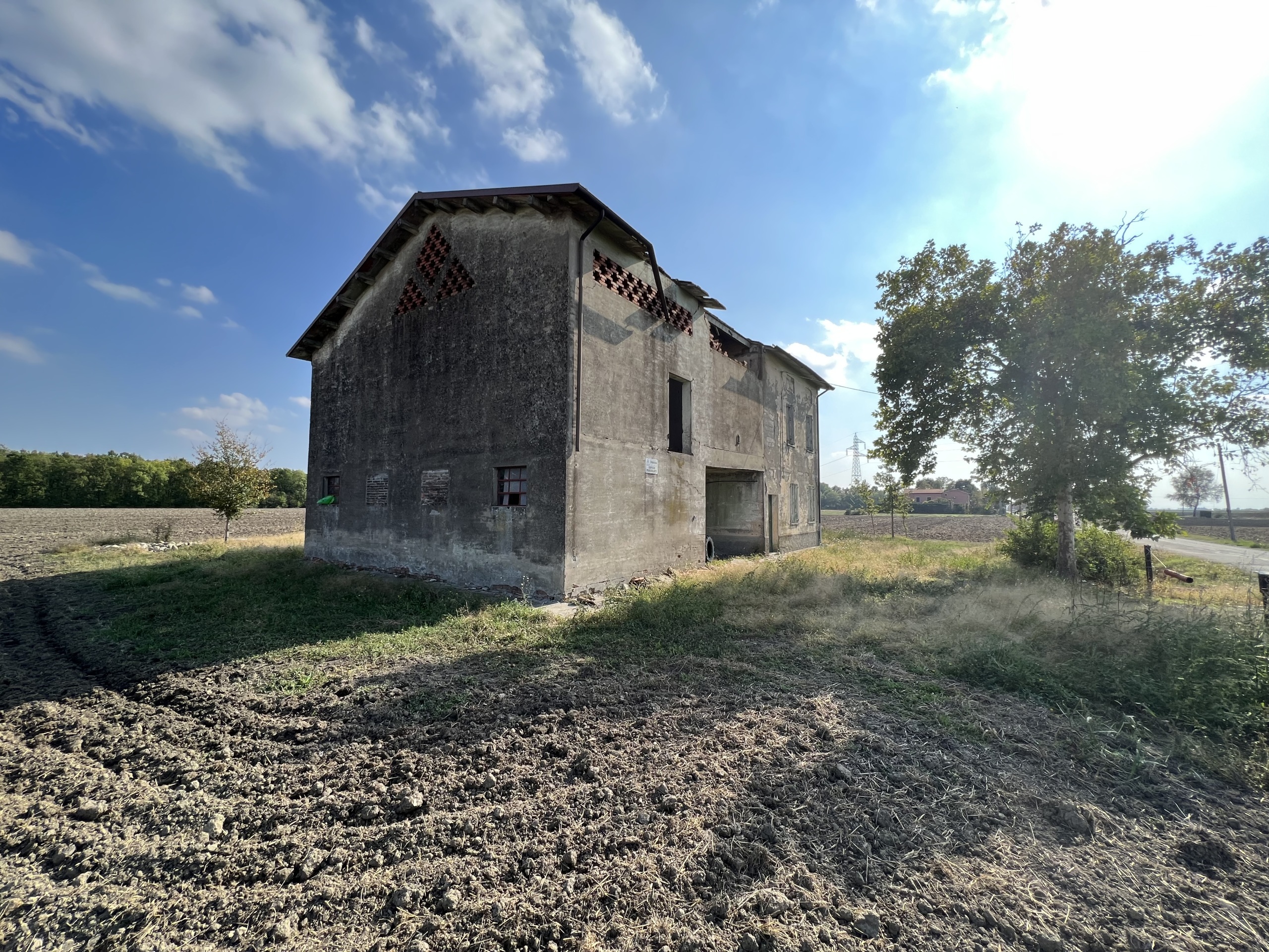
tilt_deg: +3.2
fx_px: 477
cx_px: 634
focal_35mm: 13
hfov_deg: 106.2
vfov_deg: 89.9
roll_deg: -0.8
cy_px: 476
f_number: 1.8
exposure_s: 1/919
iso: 32
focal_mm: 1.57
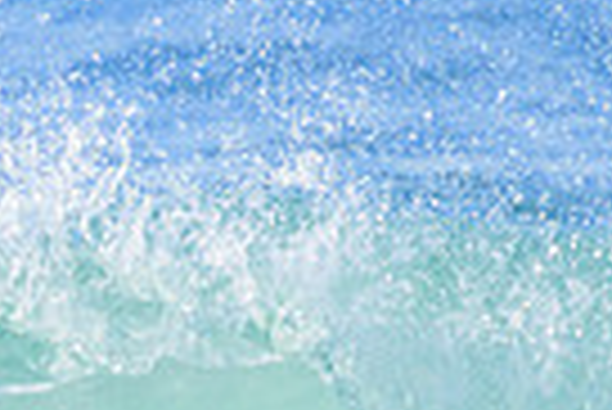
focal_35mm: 3407
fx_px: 57980
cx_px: -212
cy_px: 777
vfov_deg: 0.4
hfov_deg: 0.6
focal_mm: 800
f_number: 11
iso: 1800
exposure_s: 1/2000
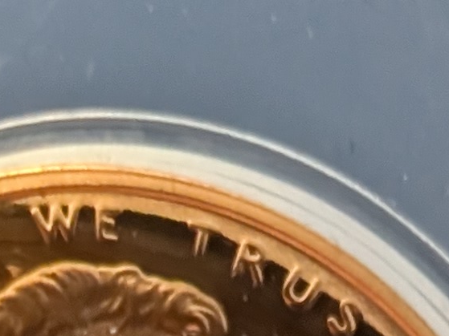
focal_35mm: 358
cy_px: 924
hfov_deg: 5.5
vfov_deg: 4.0
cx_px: 171
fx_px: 4643
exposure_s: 1/109
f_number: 1.68
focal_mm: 6.9
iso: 144
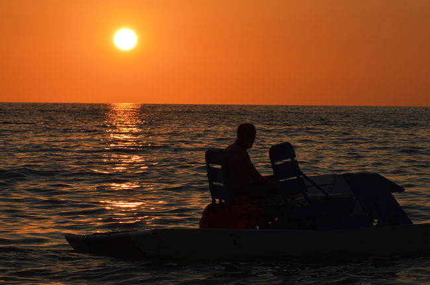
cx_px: 282
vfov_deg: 7.4
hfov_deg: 11.1
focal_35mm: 186
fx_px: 2218
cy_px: 114
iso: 100
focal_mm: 90
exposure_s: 1/500
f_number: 11
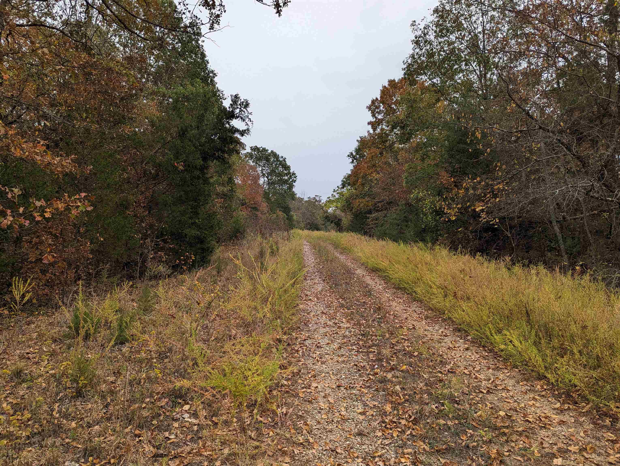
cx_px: 310
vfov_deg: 56.9
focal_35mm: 24
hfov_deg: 71.5
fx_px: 430
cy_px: 233
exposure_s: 1/558
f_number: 1.85
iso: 45
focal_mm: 6.81
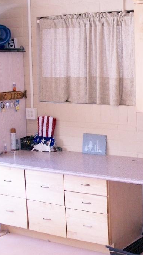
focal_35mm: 61
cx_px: 170
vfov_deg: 34.3
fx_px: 411
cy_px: 123
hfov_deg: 18.7
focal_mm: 5.7
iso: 80
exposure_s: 1/30
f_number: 2.9
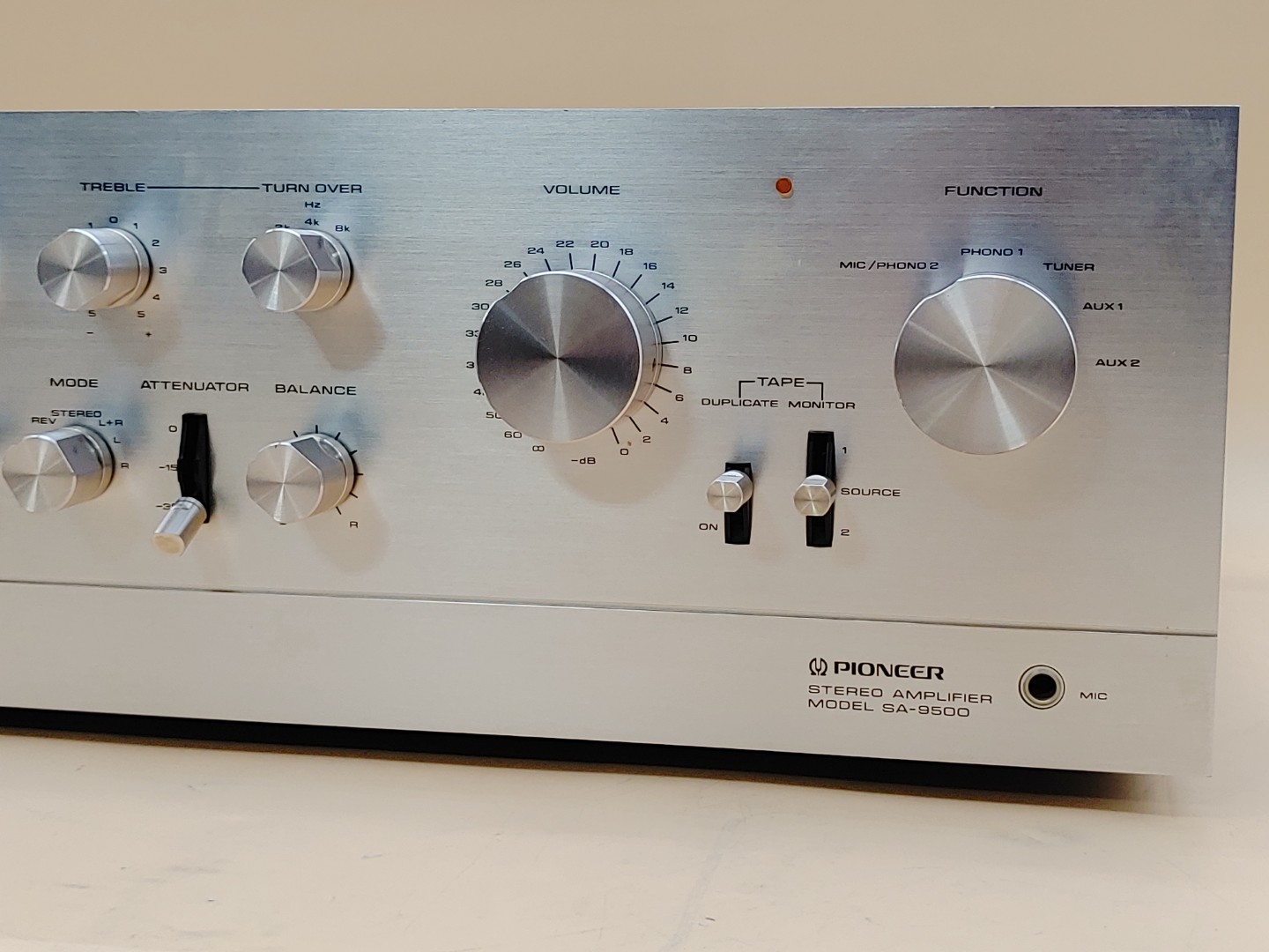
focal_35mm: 52
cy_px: 476
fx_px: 1906
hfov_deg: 36.8
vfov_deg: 28.0
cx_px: 634
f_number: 1.8
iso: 50
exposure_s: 1/120
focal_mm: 4.36
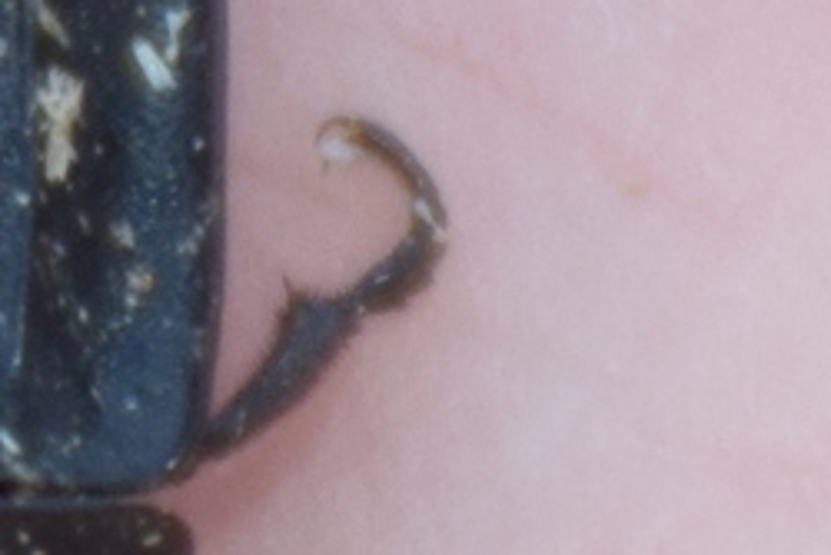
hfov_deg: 2.6
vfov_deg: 1.7
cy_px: 56
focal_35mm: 806
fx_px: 18615
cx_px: -246
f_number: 5.6
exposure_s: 1/200
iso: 500
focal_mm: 140
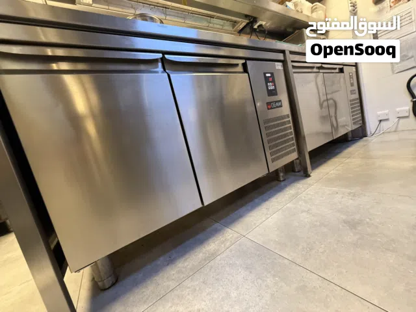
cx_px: 208
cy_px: 156
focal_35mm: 14
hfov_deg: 102.1
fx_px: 168
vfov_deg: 85.7
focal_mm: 2.22
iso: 500
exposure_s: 1/50
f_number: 2.2
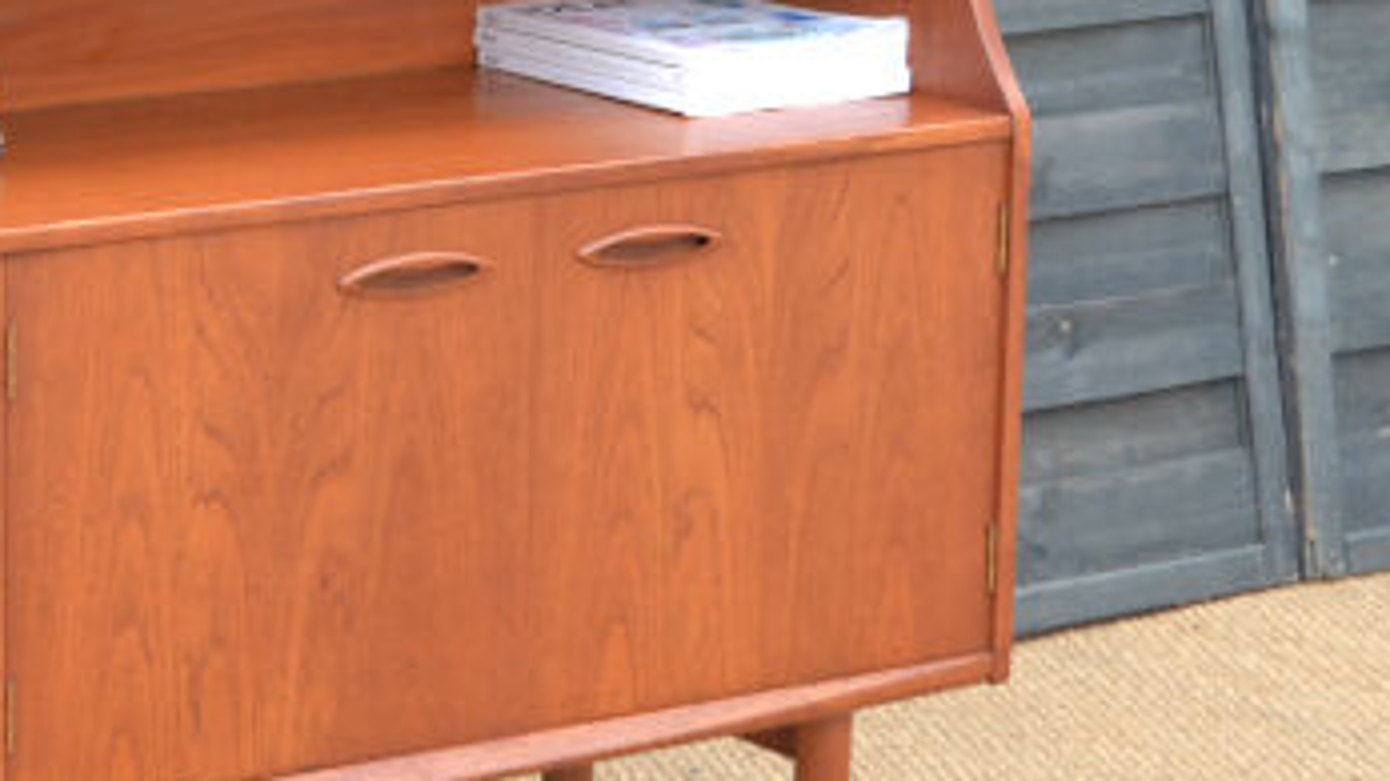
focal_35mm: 155
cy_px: 140
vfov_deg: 7.8
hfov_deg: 13.7
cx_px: -8
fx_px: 5712
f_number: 5.6
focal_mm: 38
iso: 360
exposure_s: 1/125
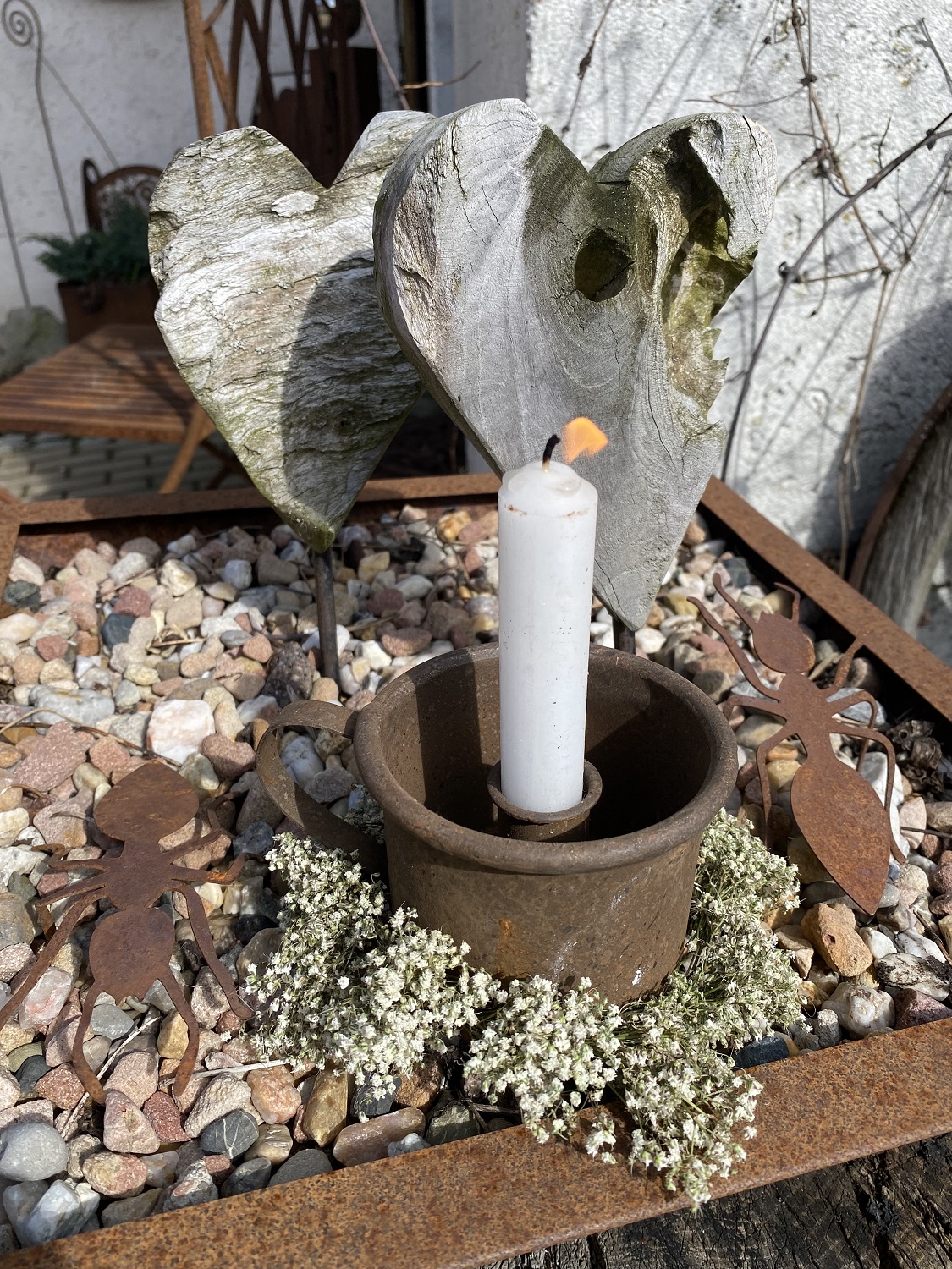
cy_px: 634
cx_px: 476
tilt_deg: -27.2
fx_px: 953
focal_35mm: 26
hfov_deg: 53.1
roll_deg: +1.6
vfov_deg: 67.3
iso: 32
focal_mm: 4.25
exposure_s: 1/2141
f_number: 1.8
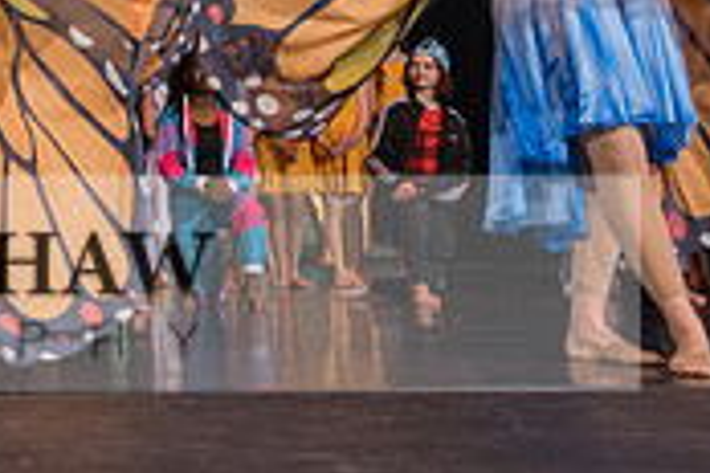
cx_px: -412
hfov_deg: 20.8
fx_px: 1578
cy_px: -133
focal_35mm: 80
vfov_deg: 16.2
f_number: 4.5
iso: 800
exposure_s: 1/400
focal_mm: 24
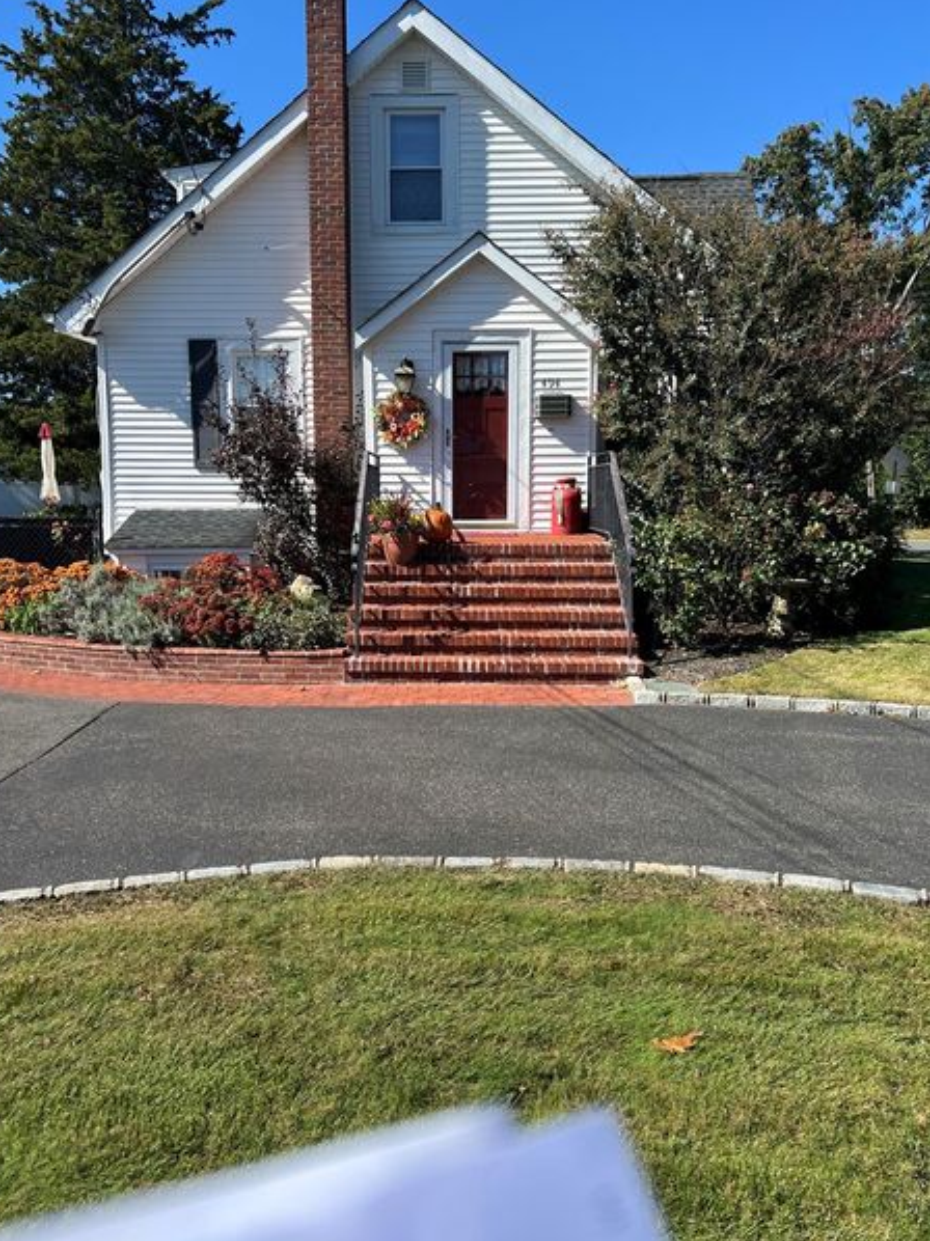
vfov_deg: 61.7
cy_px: 642
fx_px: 1040
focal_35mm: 29
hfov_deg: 48.2
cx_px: 457
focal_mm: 5.7
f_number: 1.5
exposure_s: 1/3077
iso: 50
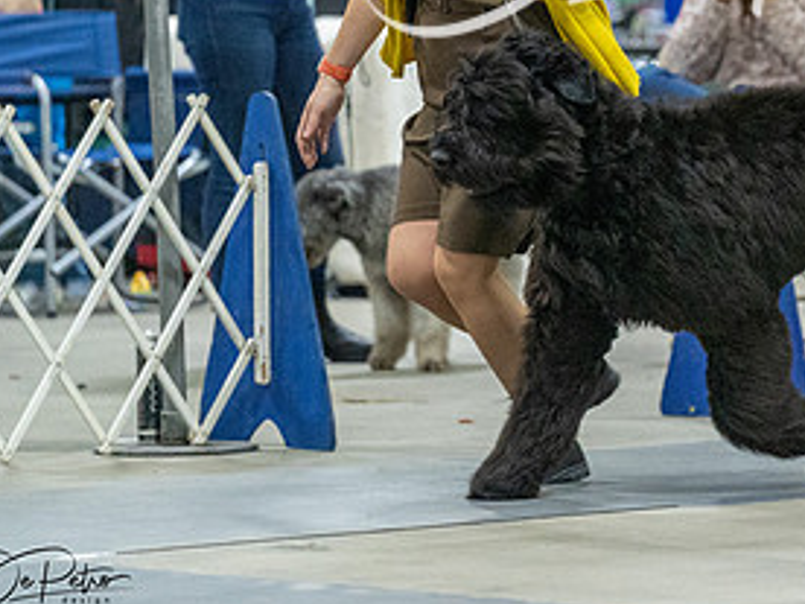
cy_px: 89
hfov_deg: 5.9
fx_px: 7767
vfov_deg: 4.4
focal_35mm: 334
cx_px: 785
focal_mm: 165
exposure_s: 1/320
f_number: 3.2
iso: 6400
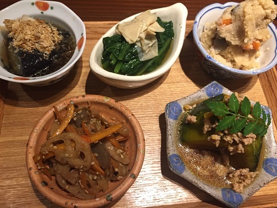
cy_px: 104
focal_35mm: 29
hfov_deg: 61.7
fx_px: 232
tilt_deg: -63.7
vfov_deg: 48.2
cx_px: 138
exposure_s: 1/30
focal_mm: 4.15
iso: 125
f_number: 2.2
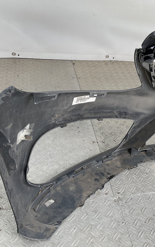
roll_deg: -12.5
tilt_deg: -33.0
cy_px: 124
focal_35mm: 42
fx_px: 284
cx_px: 122
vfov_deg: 47.2
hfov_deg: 29.9
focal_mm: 3
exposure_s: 1/216
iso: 16
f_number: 1.8
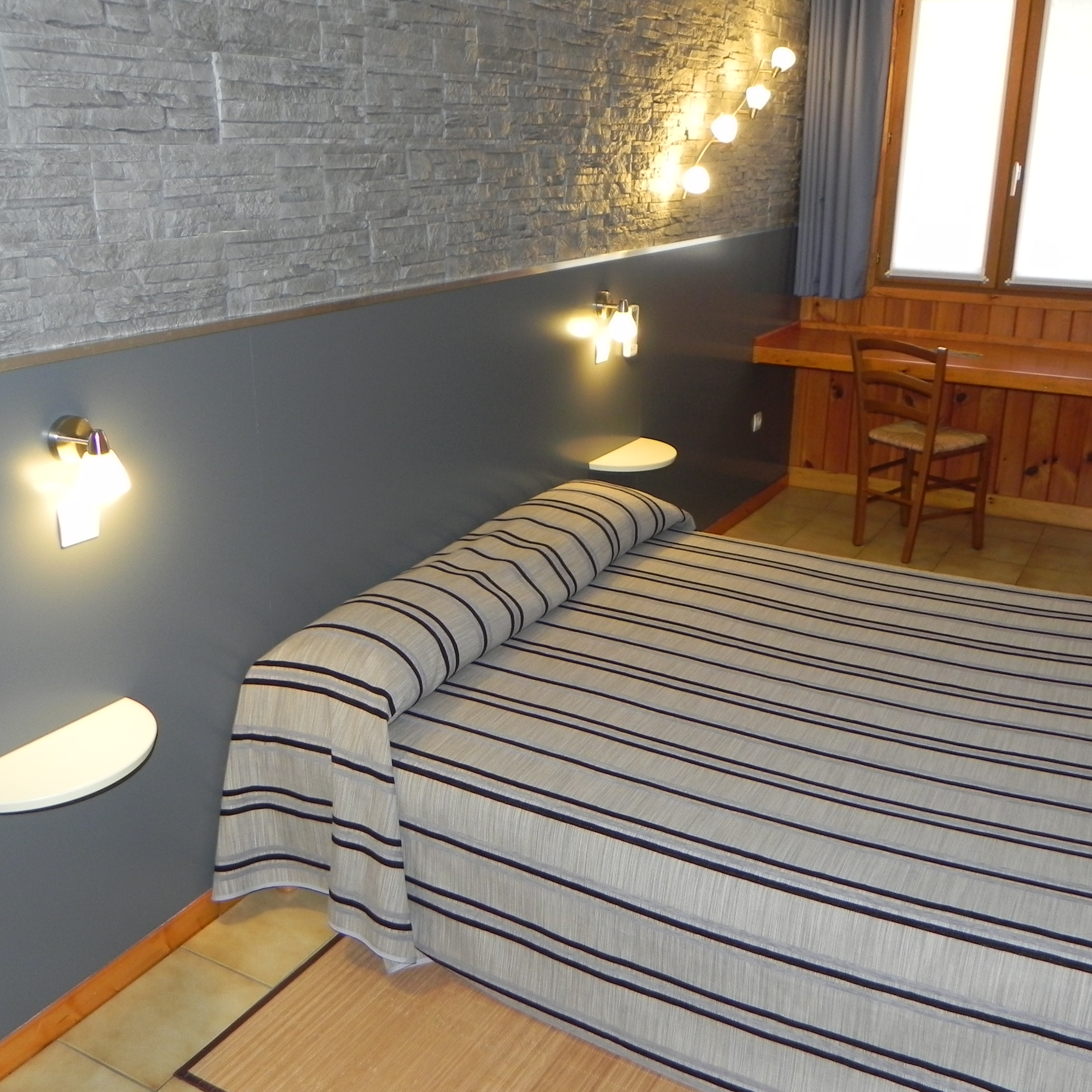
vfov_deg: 49.7
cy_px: 529
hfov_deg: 49.7
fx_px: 1178
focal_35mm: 33
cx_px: 514
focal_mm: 4.6
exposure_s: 1/30
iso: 200
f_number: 2.8
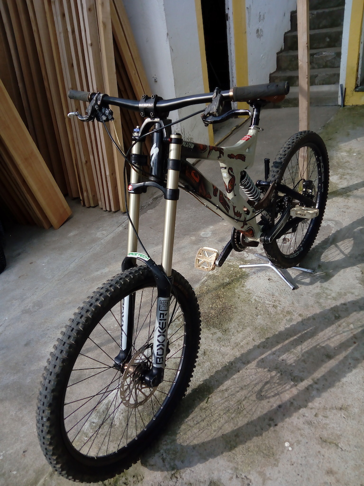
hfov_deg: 51.4
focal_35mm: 27
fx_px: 379
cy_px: 243
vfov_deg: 65.3
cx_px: 182
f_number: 2
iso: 100
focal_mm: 3.5
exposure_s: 1/618
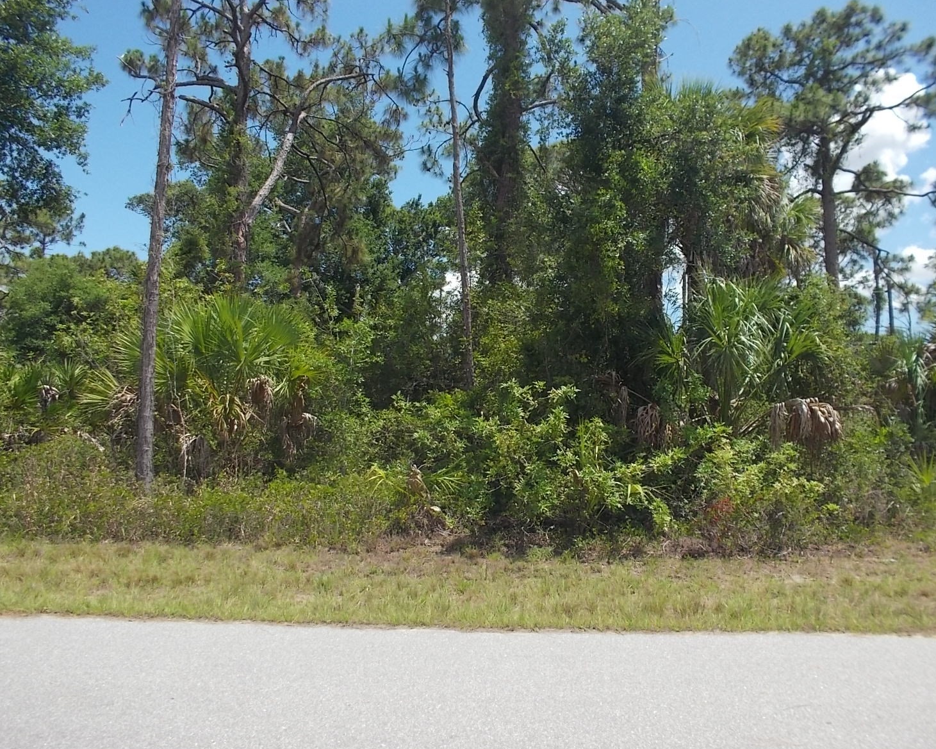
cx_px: 492
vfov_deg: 47.1
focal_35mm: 31
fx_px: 859
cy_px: 373
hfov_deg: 57.1
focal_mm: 4.1
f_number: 3.3
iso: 80
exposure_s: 1/640
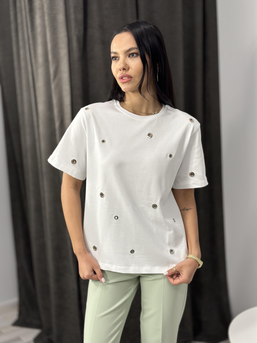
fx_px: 475
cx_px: 128
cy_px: 172
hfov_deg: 30.3
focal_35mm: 48
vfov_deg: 39.7
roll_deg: +1.8
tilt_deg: -9.6
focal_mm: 6.86
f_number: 1.78
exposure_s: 1/105
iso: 64
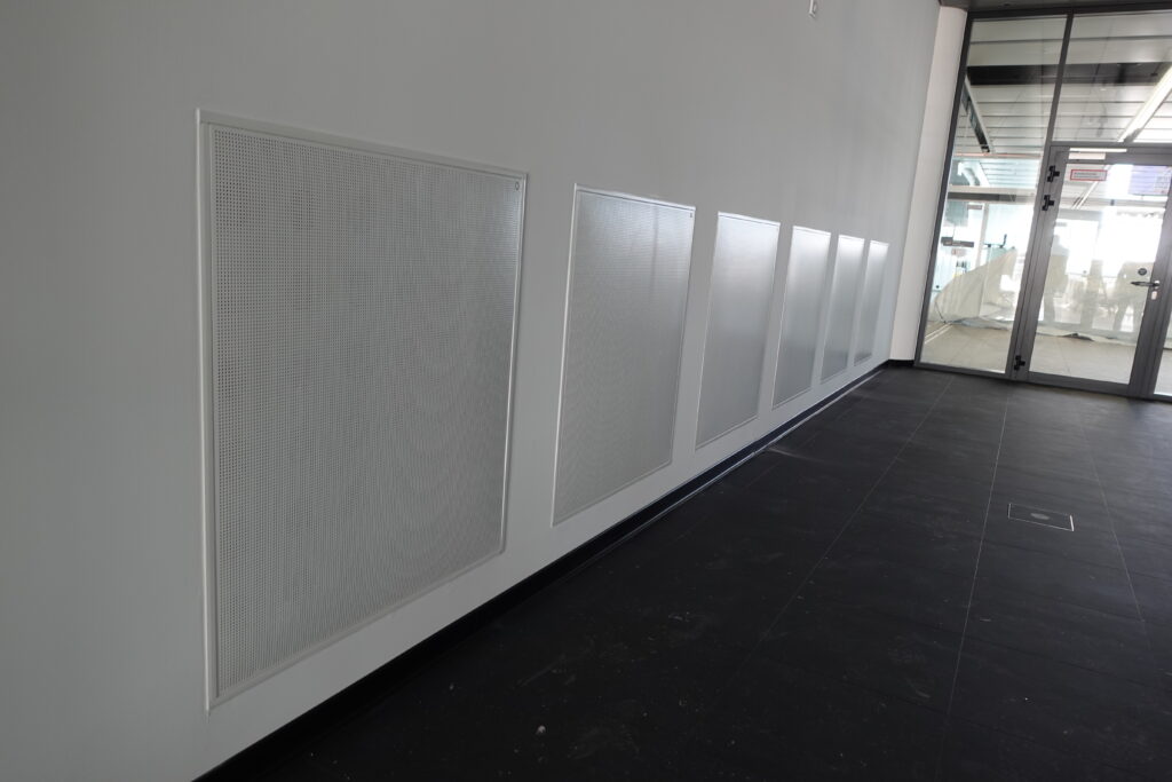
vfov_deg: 53.1
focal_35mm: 24
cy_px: 391
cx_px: 586
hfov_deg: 73.7
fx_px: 781
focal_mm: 9.4
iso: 125
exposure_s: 1/30
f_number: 2.8
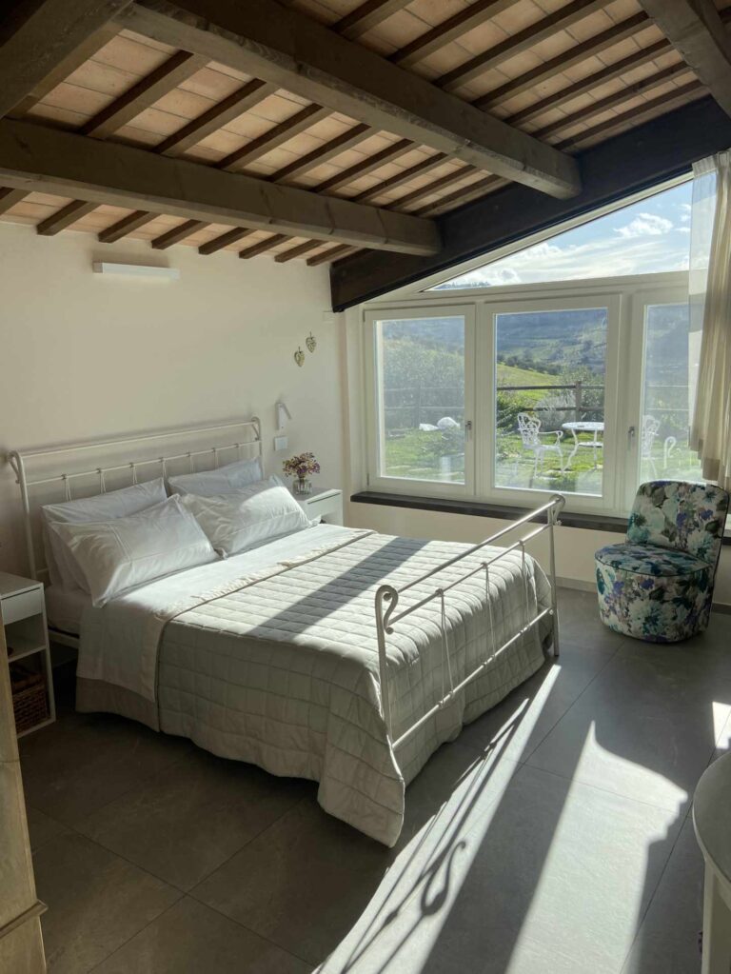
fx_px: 732
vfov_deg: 67.3
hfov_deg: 53.1
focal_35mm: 26
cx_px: 366
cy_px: 487
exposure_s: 1/1272
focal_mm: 4.2
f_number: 1.8
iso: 32
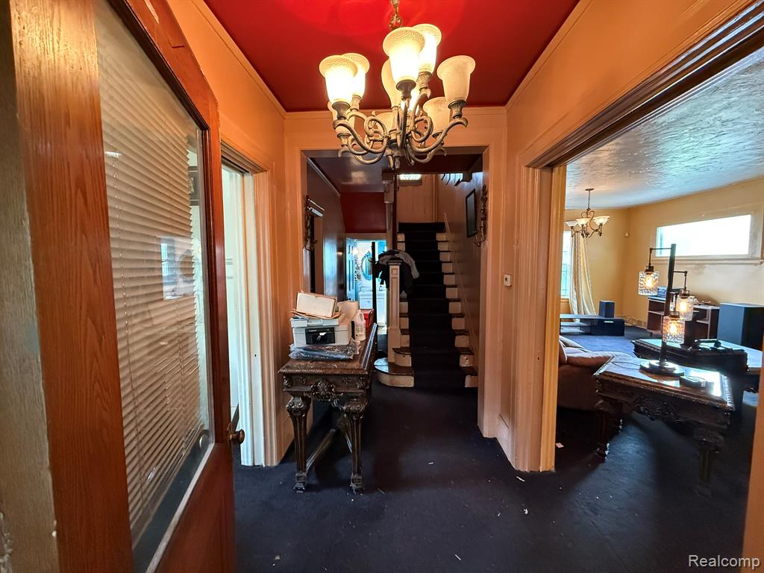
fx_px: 309
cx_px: 382
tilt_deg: -3.6
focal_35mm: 14
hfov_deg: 102.1
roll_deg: -0.2
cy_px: 286
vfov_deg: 85.7
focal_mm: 2.22
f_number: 2.2
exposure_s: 1/60
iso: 800
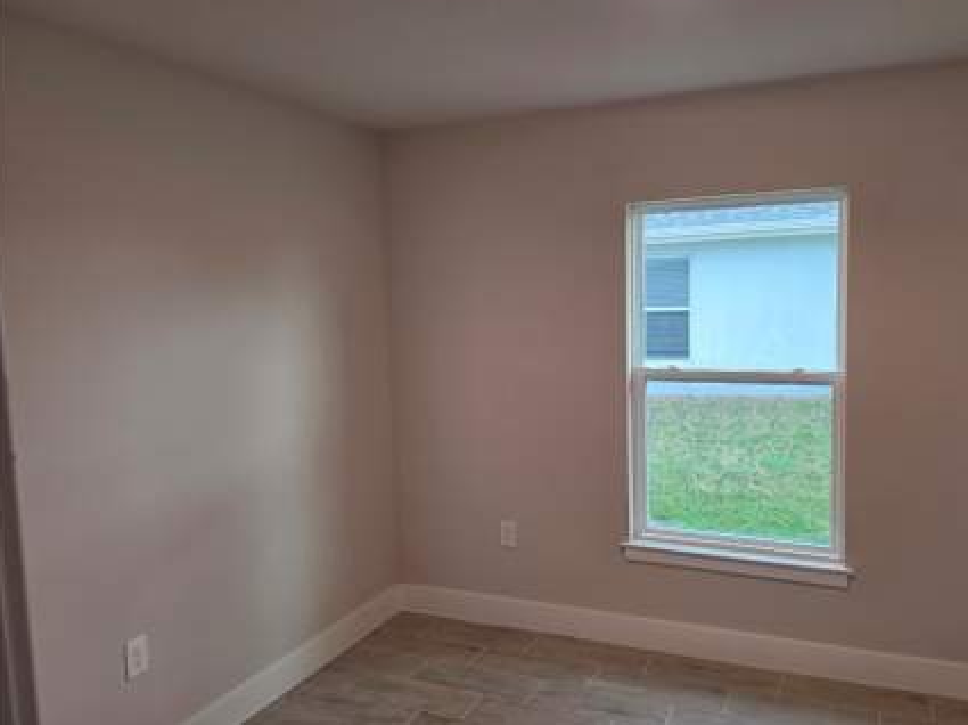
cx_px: 538
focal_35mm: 26
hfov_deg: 67.1
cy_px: 374
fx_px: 726
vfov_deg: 53.0
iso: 50
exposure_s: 1/120
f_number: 1.4
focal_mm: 6.5
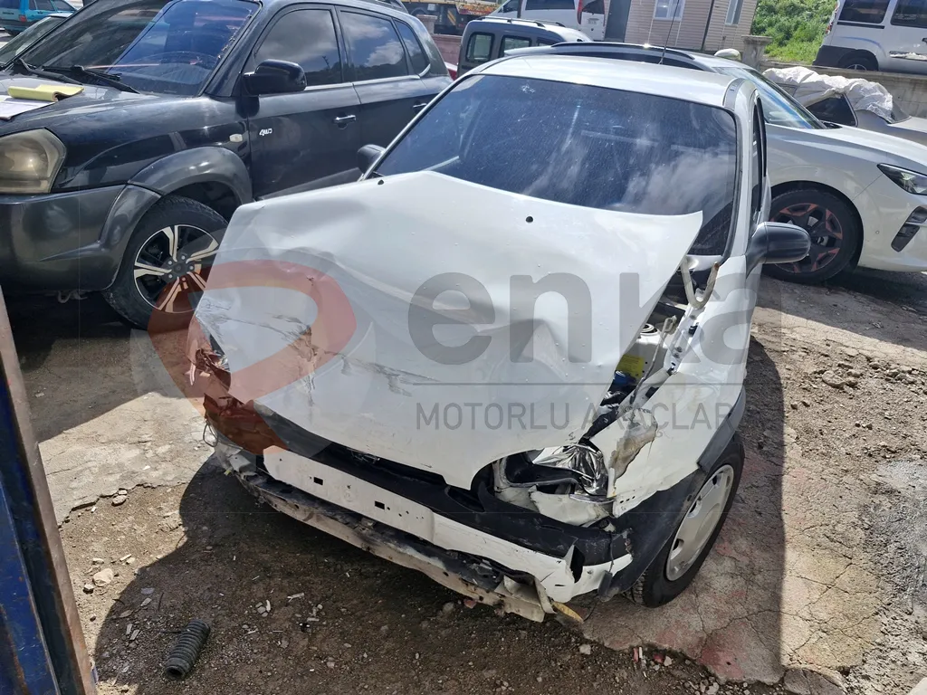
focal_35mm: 23
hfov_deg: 73.9
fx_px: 616
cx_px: 464
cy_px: 348
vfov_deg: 58.9
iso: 50
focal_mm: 5.54
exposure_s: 1/1948
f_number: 1.8
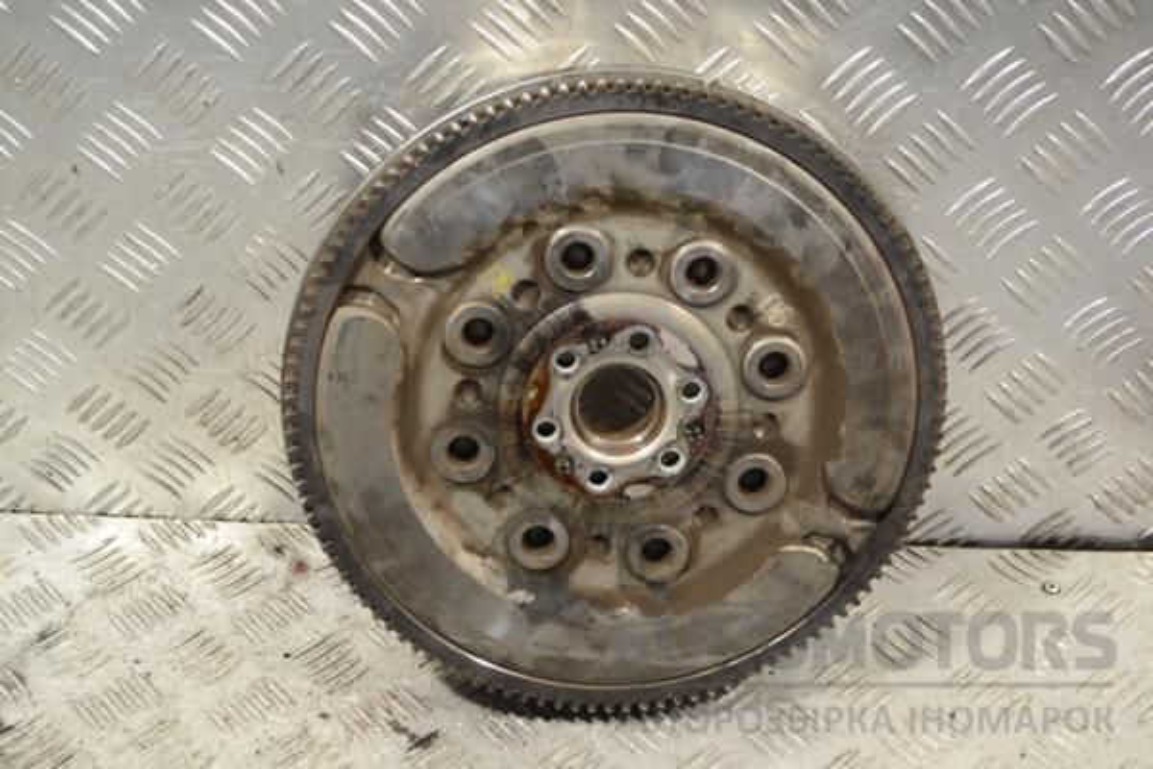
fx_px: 1729
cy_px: 384
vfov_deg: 25.1
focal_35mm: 54
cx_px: 576
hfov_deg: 36.9
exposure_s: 1/30
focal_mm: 36
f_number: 5
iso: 250
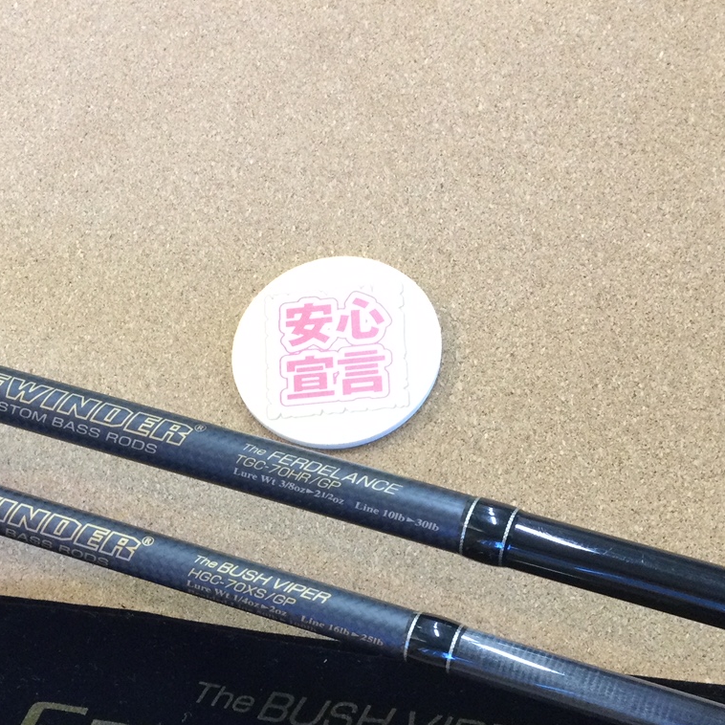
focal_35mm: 59
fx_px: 1398
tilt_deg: -68.6
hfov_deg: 28.9
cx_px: 266
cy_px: 569
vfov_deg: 28.5
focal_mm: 3.3
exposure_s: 1/30
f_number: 2.4
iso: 100
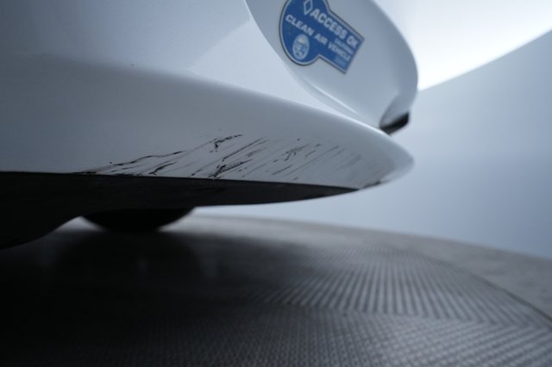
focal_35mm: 28
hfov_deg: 65.5
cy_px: 184
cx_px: 276
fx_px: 429
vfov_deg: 46.4
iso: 2000
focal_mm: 28
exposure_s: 1/80
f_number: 6.3
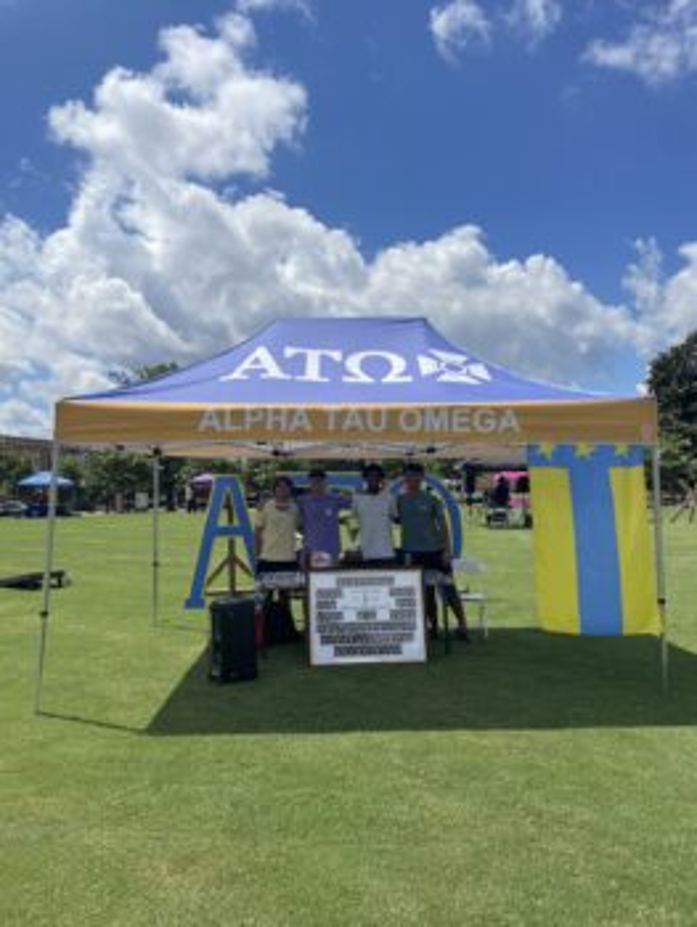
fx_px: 697
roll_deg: +2.9
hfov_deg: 53.1
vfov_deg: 67.3
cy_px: 464
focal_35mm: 26
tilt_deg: +3.4
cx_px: 348
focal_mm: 4.2
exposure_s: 1/6897
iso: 32
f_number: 1.6
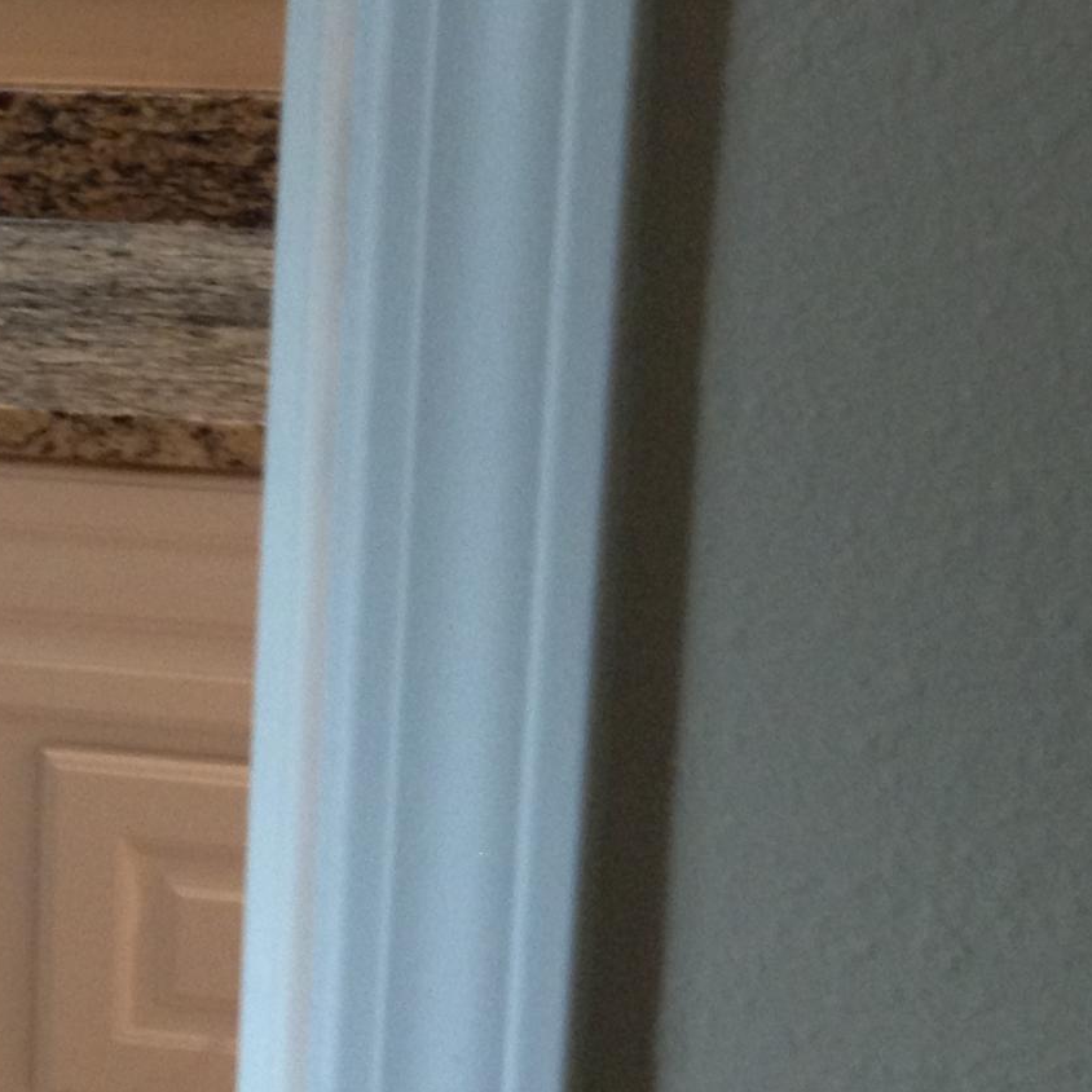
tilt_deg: -10.2
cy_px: 106
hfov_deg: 14.2
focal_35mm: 110
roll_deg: +1.5
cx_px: -810
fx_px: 3926
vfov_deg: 15.6
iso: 125
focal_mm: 4.28
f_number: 2.4
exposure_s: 1/20
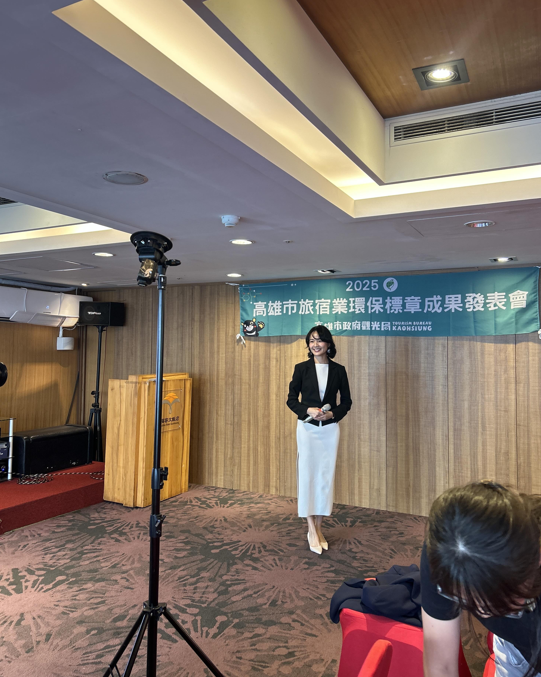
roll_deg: -1.9
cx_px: 275
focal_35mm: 28
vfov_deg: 62.2
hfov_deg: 51.5
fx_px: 560
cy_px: 319
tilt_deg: +2.4
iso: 125
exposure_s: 1/60
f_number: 1.5
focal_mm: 5.7
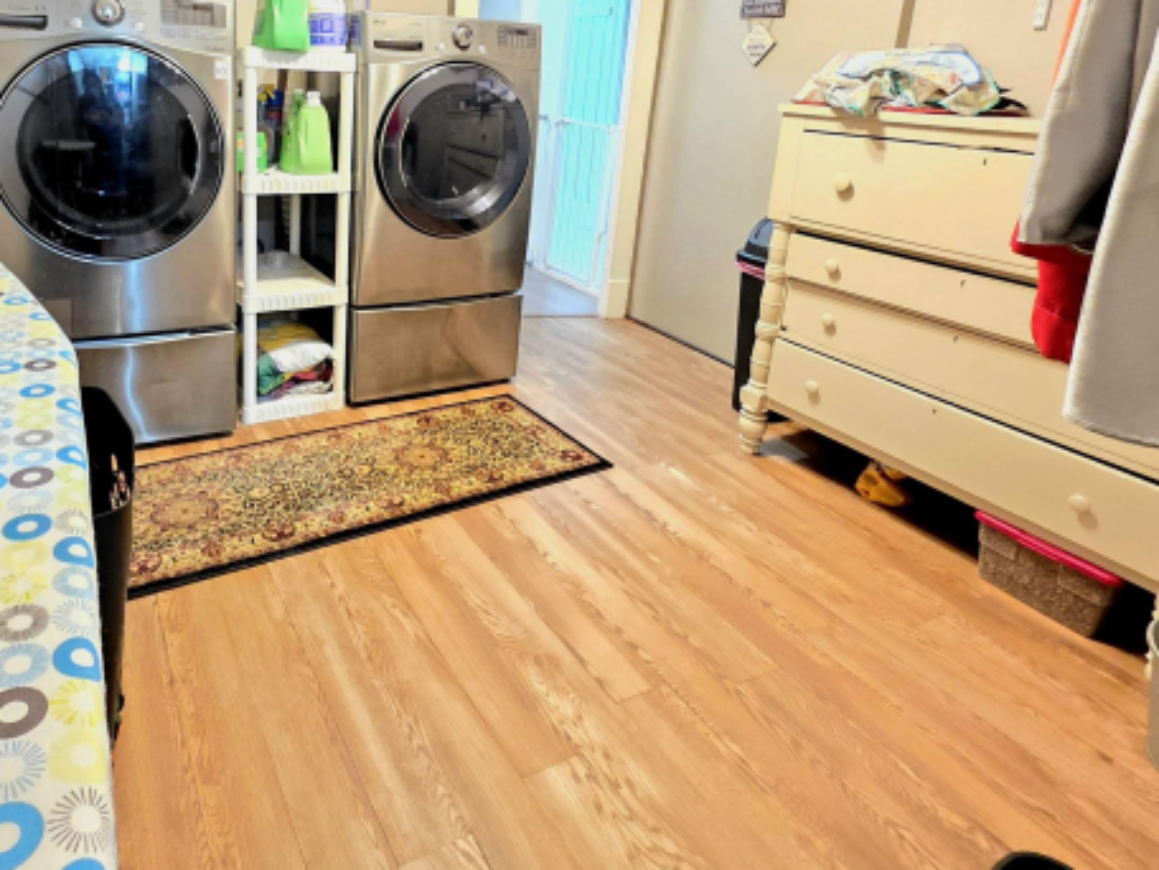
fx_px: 636
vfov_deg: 65.8
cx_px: 416
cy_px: 254
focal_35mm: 19
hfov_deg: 82.6
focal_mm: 2.2
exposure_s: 1/24
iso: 1250
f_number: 1.9
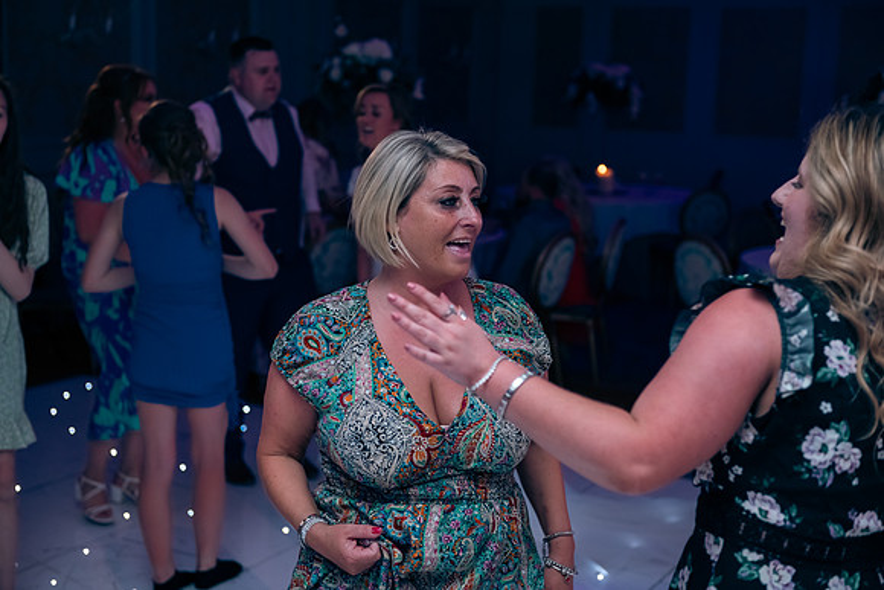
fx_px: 1375
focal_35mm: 56
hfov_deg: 35.6
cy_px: 295
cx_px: 442
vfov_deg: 24.2
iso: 800
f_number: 3.5
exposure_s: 1/160
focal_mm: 56
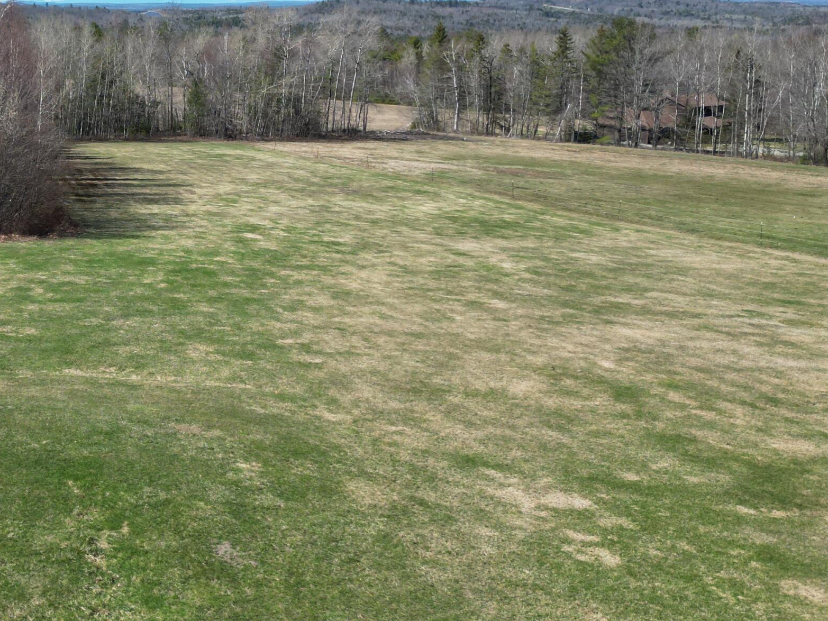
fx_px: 1100
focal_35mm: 46
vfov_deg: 31.0
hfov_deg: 38.6
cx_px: 96
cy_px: 153
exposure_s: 1/2500
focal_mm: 6.72
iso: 110
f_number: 1.7
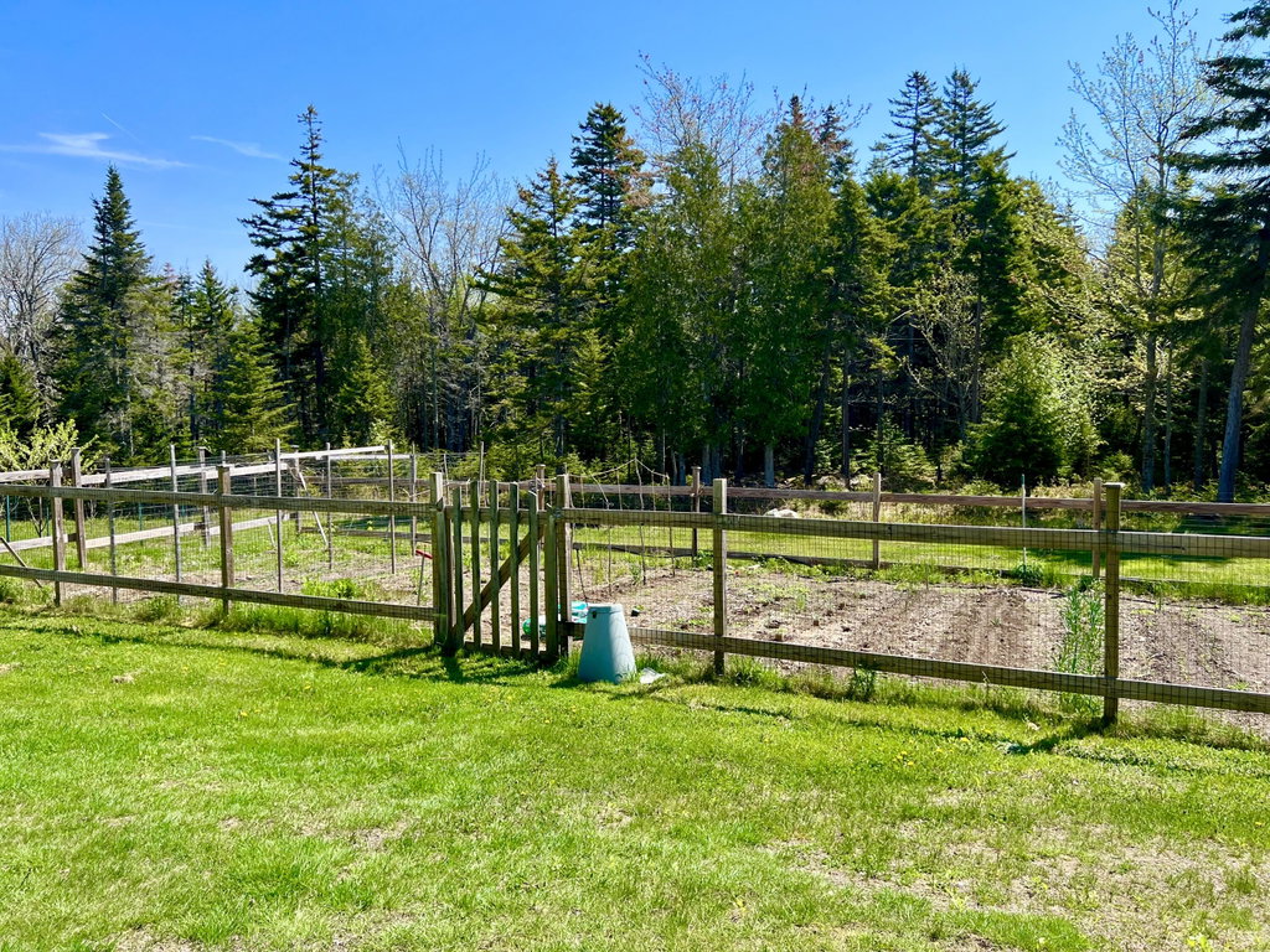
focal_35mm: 26
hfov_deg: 67.3
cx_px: 635
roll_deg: +1.3
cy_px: 476
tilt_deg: -3.1
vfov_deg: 53.1
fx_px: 954
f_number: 1.5
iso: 50
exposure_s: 1/1808
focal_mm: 5.7
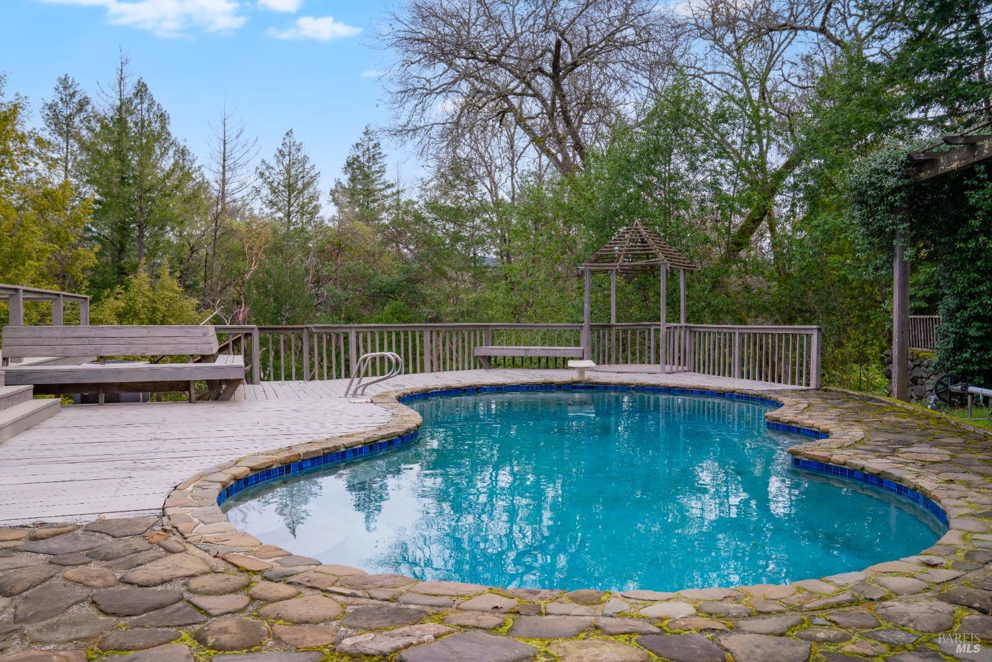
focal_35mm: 29
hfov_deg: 63.7
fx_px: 799
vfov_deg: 45.0
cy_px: 331
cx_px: 496
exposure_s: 1/160
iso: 160
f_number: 8
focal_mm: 29
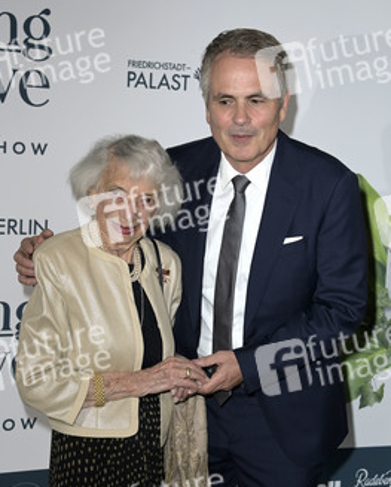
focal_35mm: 80
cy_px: 287
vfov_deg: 23.8
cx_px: 196
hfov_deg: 19.2
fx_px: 1156
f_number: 5.6
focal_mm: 70
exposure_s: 1/250
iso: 640
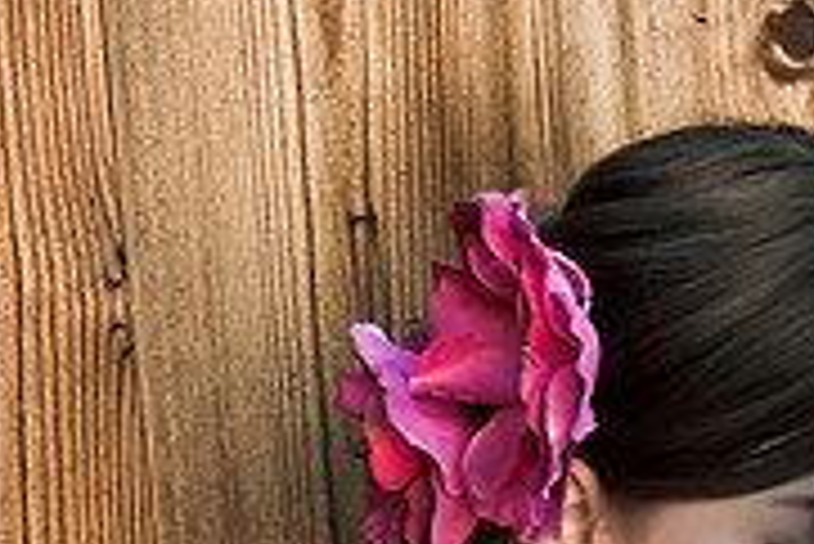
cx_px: 890
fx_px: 3259
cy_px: 769
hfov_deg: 13.9
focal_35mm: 144
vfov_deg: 9.3
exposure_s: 1/640
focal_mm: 45
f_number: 2.8
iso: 800
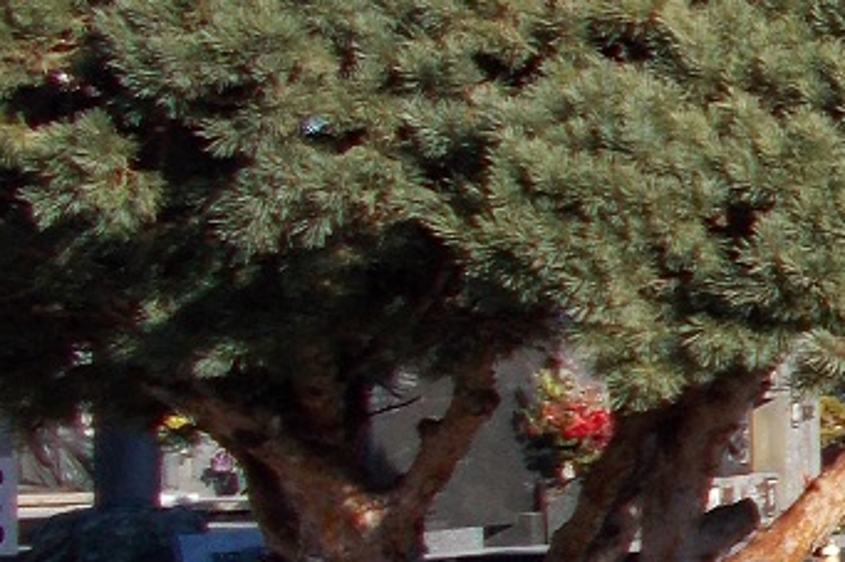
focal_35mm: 119
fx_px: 2792
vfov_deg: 11.5
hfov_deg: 13.9
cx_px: 1811
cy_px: 422
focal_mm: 4.6
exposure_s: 1/125
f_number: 8
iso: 80
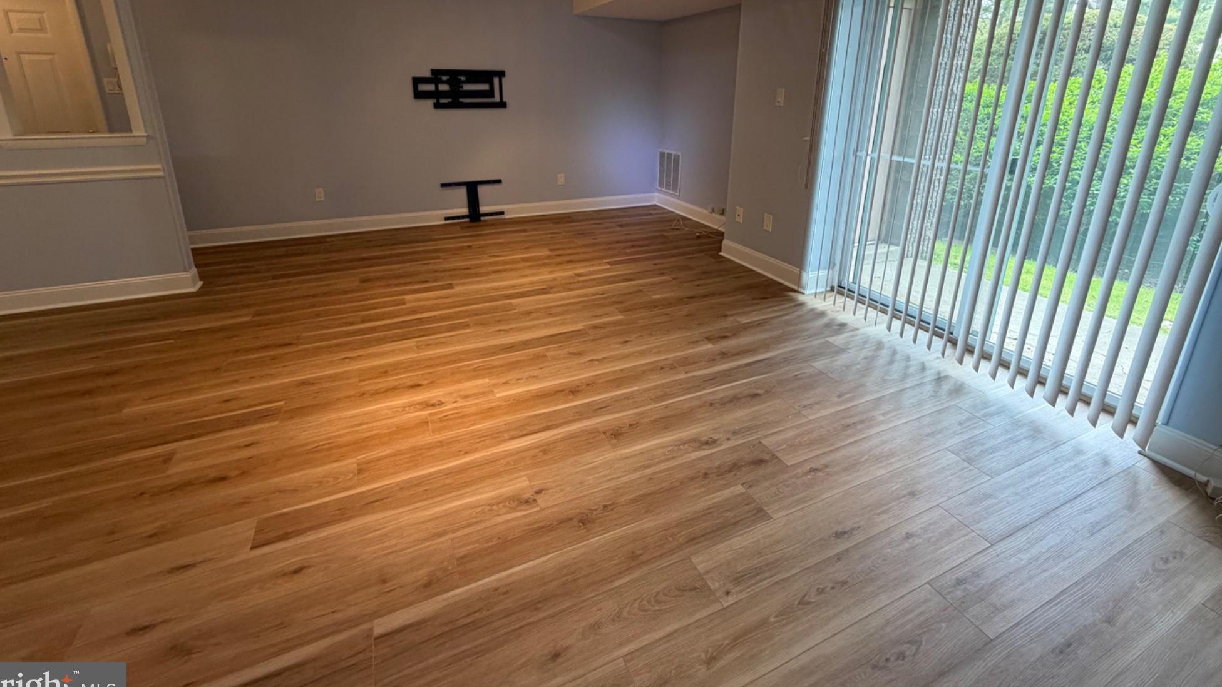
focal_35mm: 16
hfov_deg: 99.4
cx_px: 611
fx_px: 518
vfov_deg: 65.4
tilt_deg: -16.5
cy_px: 233
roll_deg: -0.3
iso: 250
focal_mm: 2.22
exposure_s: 1/120
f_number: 2.2
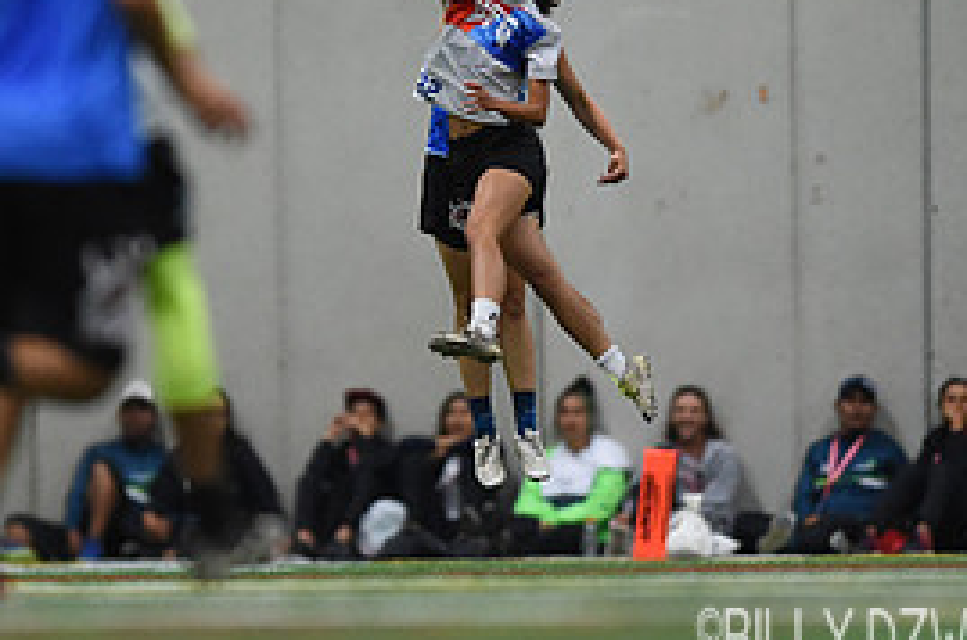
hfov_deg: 2.4
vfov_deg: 1.6
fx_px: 23126
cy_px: 92
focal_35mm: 863
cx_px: 467
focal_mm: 400
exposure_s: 1/640
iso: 10000
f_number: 2.8
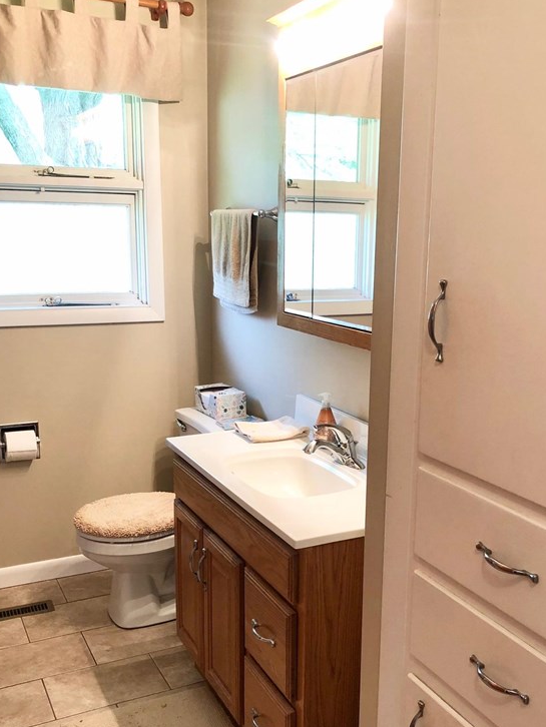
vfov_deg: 50.0
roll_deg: -0.8
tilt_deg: -13.0
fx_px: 778
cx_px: 318
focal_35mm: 37
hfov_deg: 38.6
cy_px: 411
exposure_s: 1/24
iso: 40
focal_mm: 4
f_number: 1.8
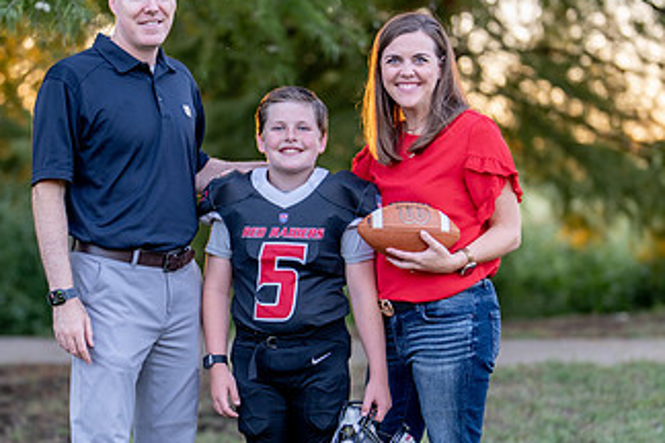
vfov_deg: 13.2
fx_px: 1921
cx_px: 277
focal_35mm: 104
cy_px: 260
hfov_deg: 19.6
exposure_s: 1/320
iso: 100
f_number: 1.2
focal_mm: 50
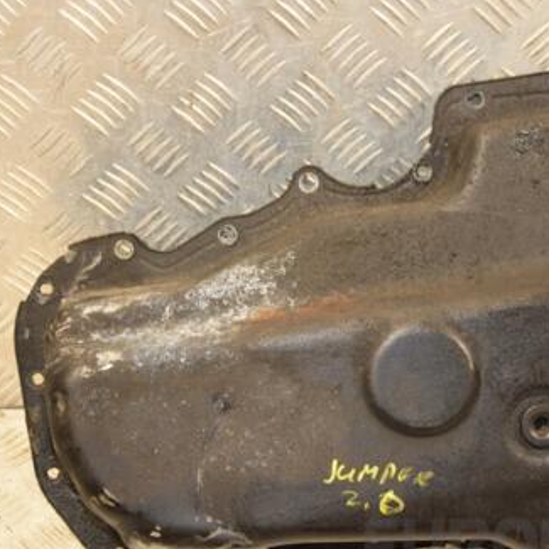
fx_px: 1435
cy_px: 319
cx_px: 333
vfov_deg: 21.6
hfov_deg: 21.6
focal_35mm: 80
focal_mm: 34
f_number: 5
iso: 800
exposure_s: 1/125
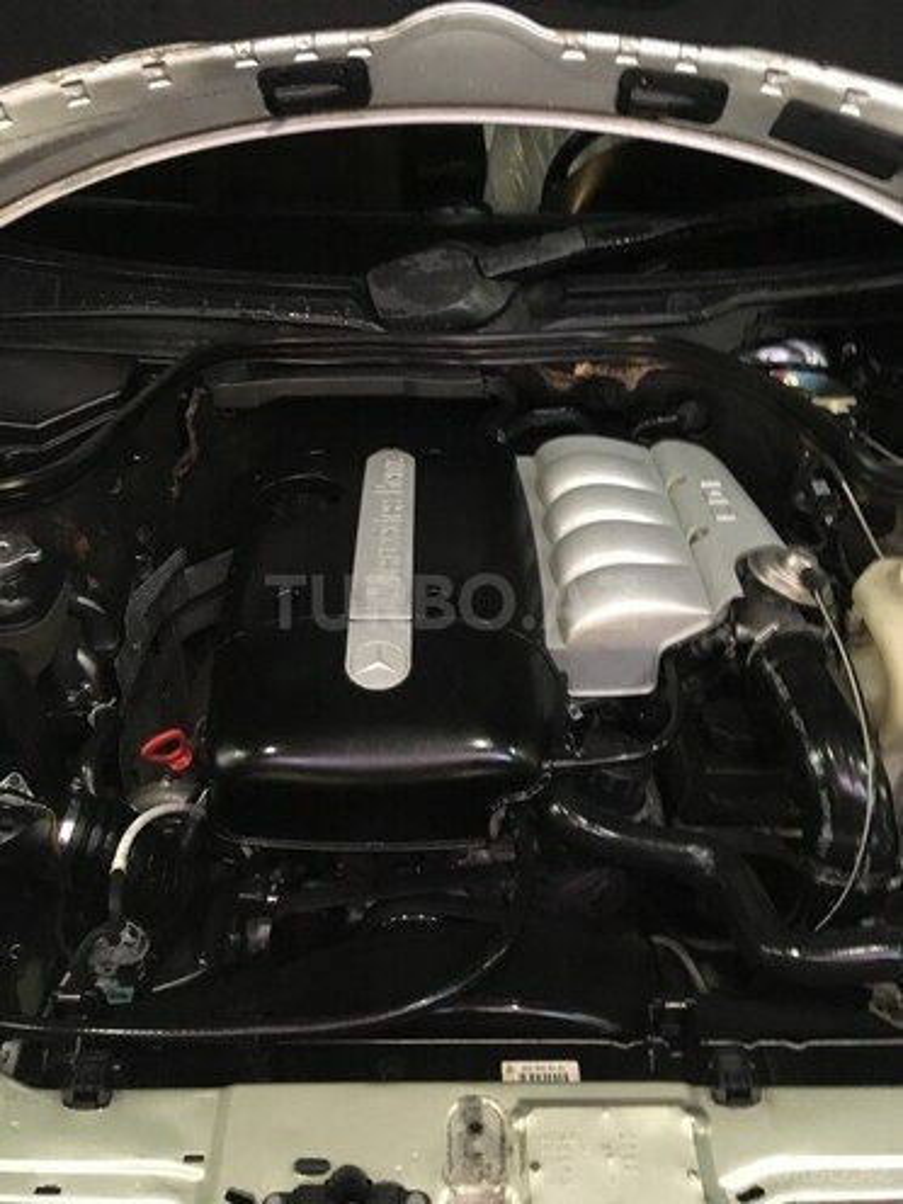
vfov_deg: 61.7
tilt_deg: -43.4
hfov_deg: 48.2
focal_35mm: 29
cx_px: 452
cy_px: 602
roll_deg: -1.7
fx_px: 1009
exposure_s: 1/17
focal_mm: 4.15
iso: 320
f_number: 2.2
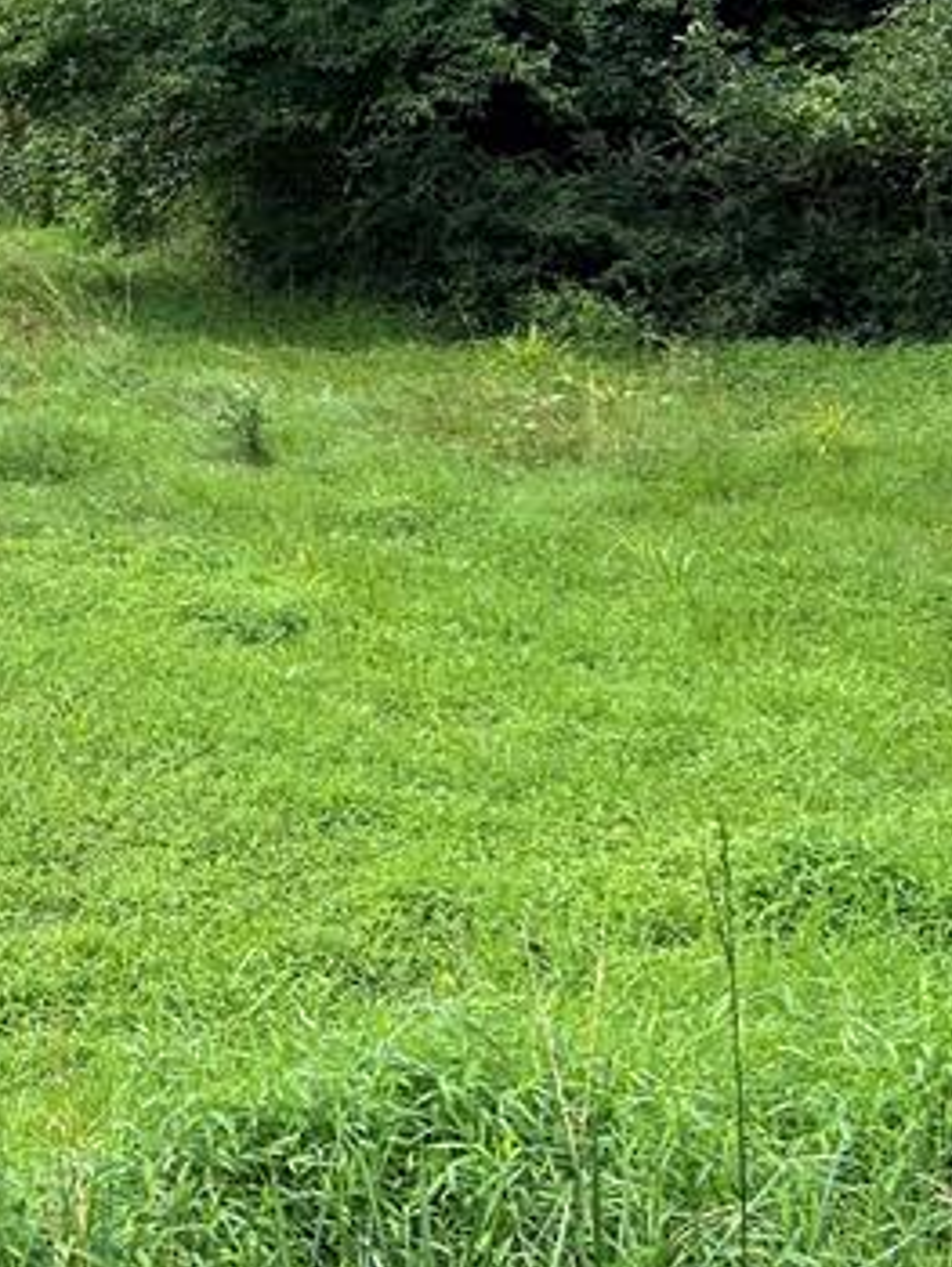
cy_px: 261
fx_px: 2783
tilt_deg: -3.9
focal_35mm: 76
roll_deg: -1.0
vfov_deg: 25.2
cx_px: -319
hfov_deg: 18.0
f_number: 1.5
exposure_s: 1/965
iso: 50
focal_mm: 5.7
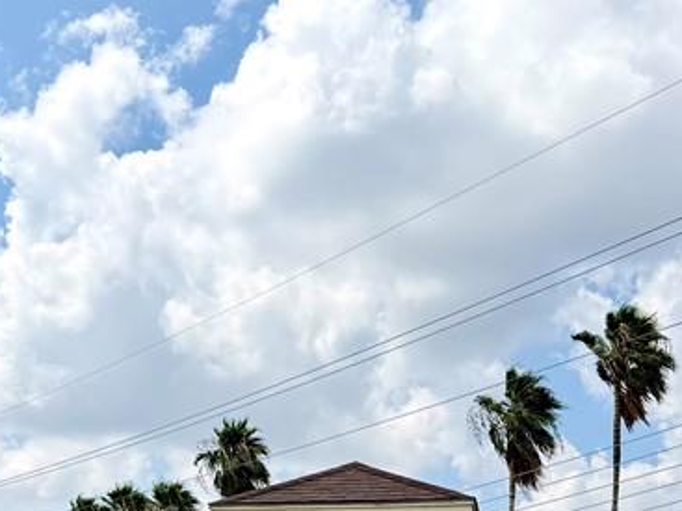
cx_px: 271
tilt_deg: +4.9
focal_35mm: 67
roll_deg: -0.6
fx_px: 1320
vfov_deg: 20.3
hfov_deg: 28.9
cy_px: 639
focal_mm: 6.76
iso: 80
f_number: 1.78
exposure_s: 1/4167
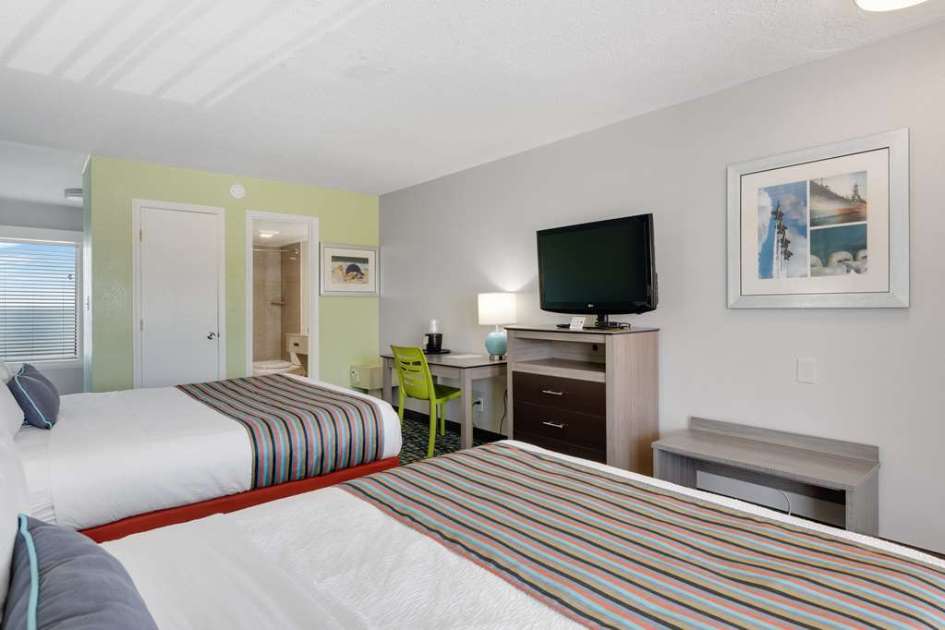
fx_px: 499
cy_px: 315
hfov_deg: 86.9
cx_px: 472
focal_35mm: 19
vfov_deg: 64.6
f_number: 8
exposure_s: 1/4
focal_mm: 19
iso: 250
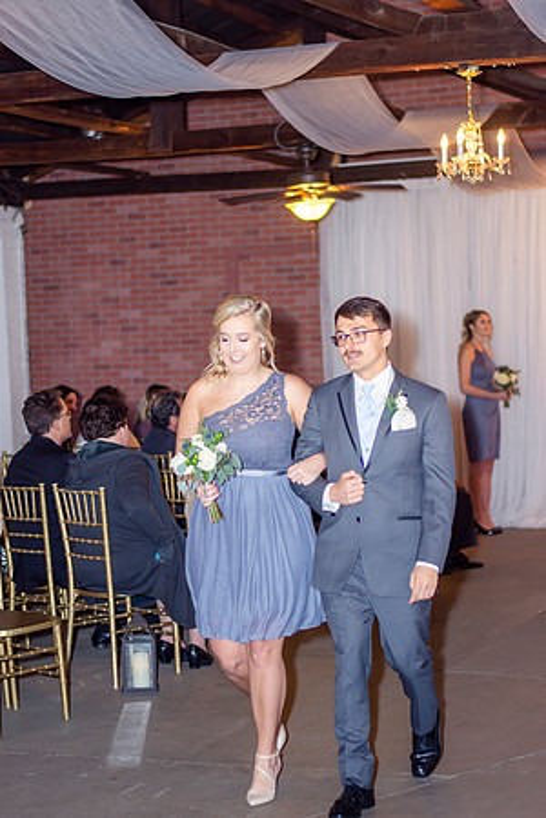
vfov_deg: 27.0
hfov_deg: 18.2
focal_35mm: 75
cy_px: 409
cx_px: 273
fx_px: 1706
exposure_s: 1/200
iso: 200
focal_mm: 50
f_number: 1.8
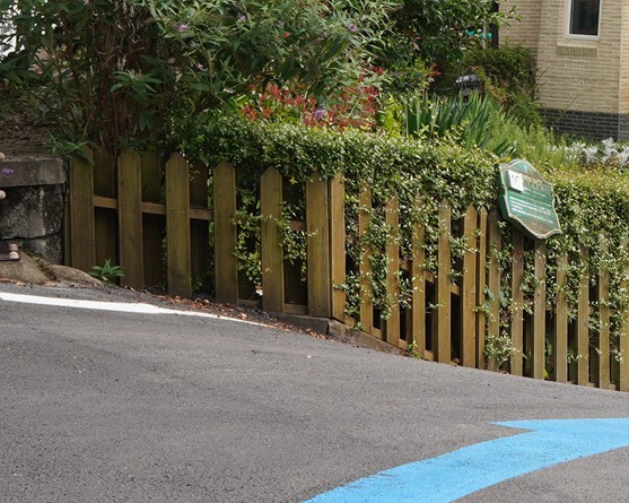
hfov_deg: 15.3
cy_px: -88
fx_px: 2196
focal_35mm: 118
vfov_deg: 12.8
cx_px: 894
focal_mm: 35
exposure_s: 1/100
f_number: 10
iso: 200
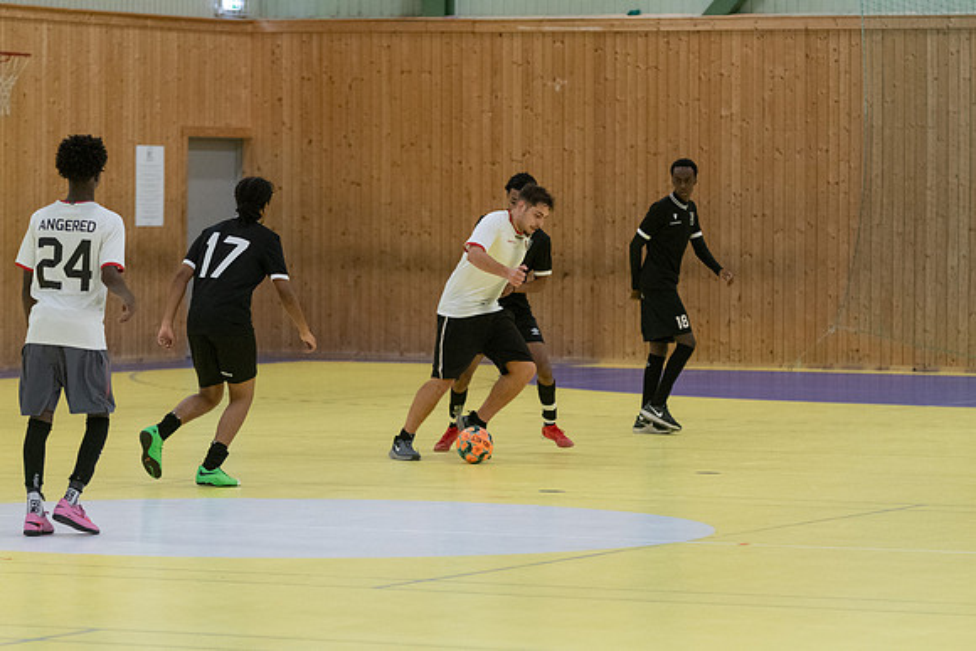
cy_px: 326
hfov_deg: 11.2
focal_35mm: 183
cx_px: 488
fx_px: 4962
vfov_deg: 7.5
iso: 3600
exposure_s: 1/640
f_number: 3.2
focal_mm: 122
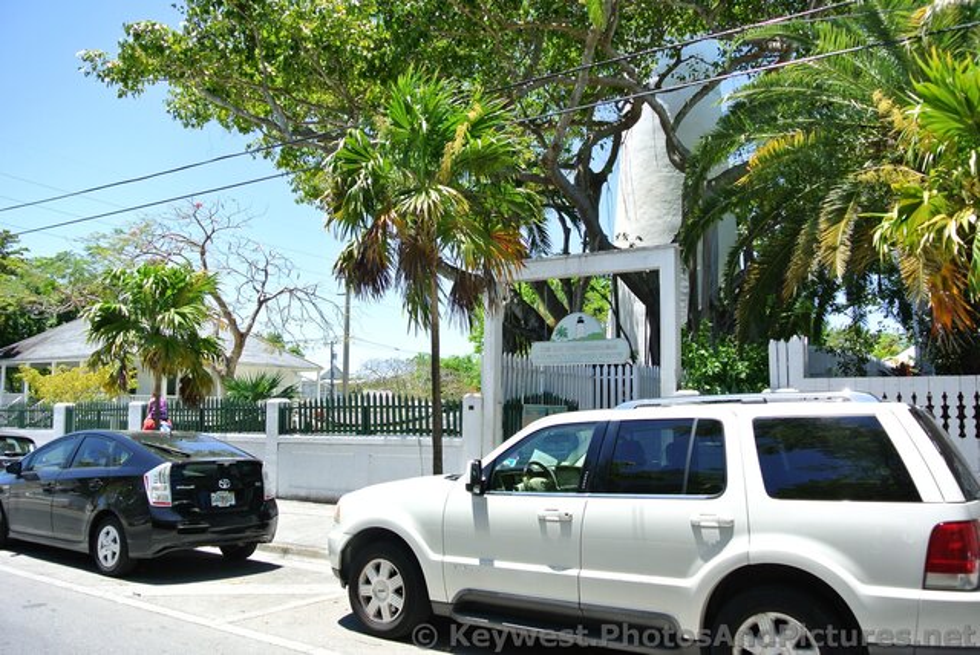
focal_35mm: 28
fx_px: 763
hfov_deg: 65.4
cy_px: 328
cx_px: 490
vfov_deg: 46.5
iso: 100
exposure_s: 1/320
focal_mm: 10.7
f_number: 4
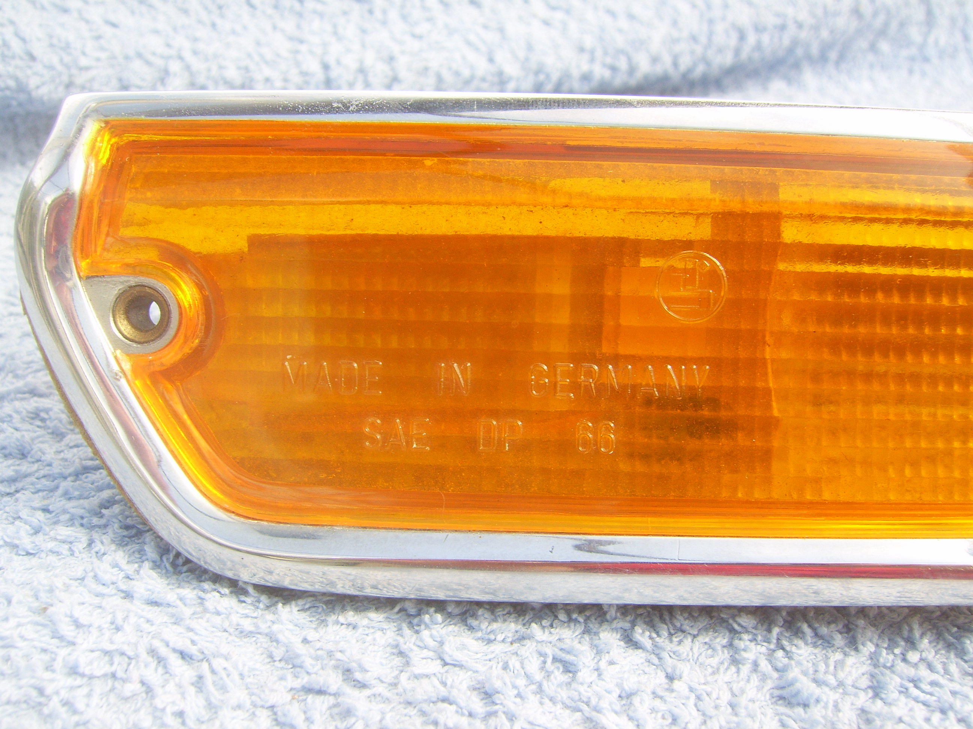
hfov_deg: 49.0
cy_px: 364
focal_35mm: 38
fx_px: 1068
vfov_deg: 37.7
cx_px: 486
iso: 50
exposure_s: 1/80
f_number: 4.5
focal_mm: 7.8
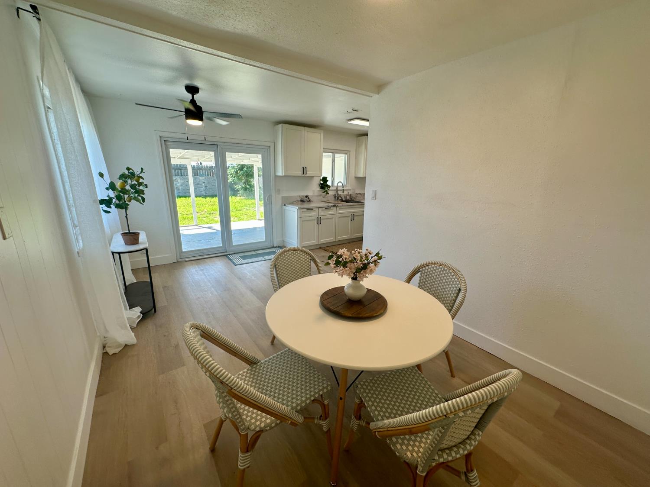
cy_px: 244
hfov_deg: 102.1
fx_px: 263
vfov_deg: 85.7
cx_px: 325
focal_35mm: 14
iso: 50
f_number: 2.2
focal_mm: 2.22
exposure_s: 1/120
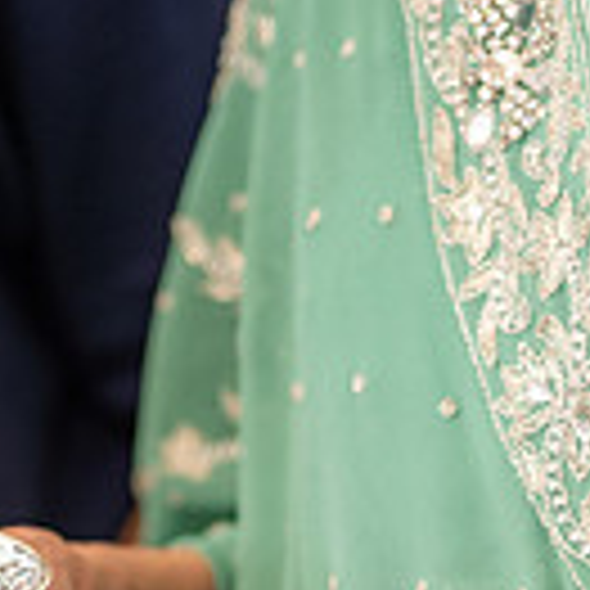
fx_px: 6151
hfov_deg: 5.5
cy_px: 579
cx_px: 401
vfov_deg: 5.5
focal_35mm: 319
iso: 640
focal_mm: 85
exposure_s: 1/160
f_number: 1.8
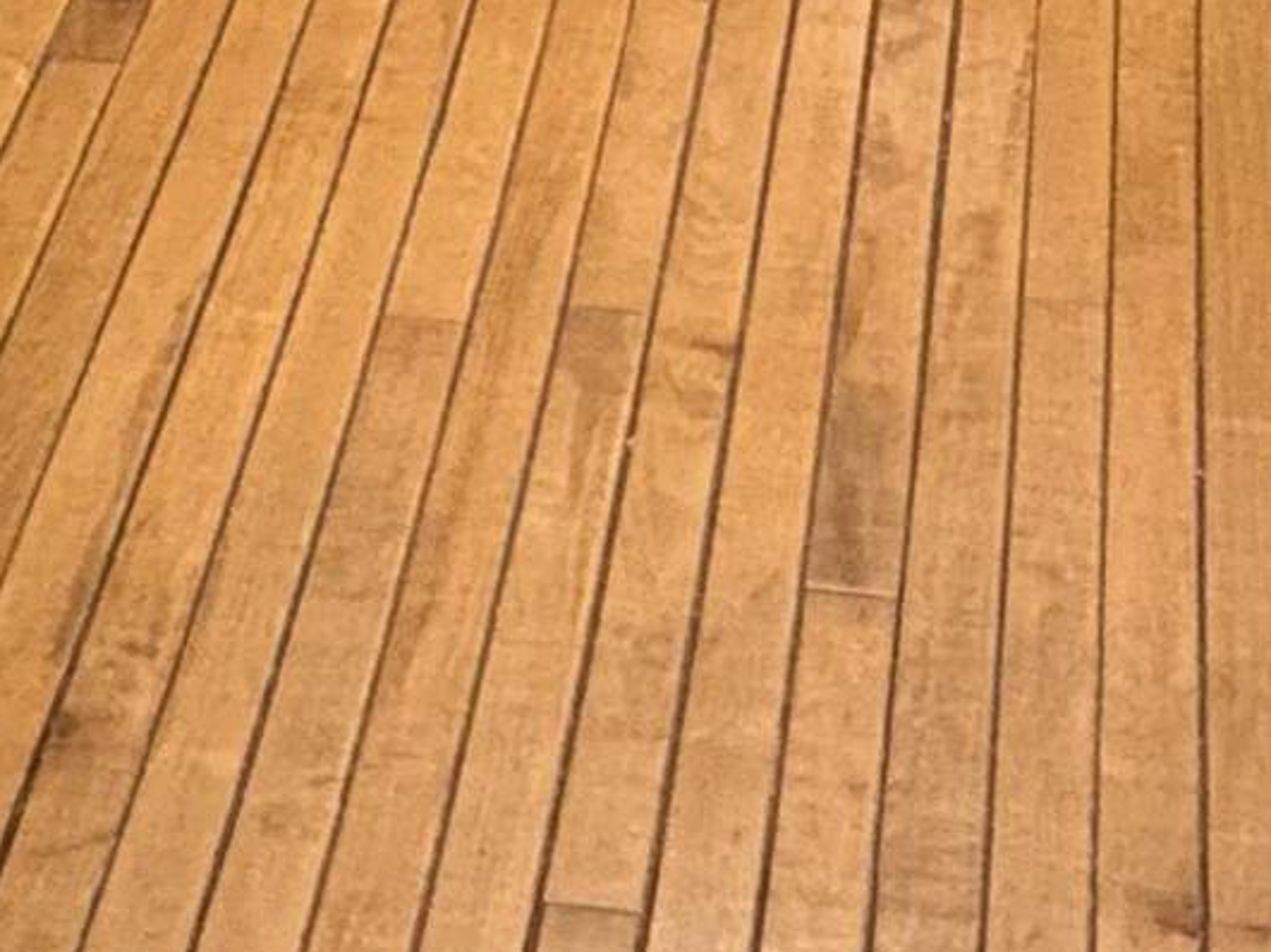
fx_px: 2973
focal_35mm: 81
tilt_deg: -12.4
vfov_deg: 11.9
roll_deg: +0.2
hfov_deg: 24.0
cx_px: 838
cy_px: -1732
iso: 800
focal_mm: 2.22
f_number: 2.2
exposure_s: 1/30
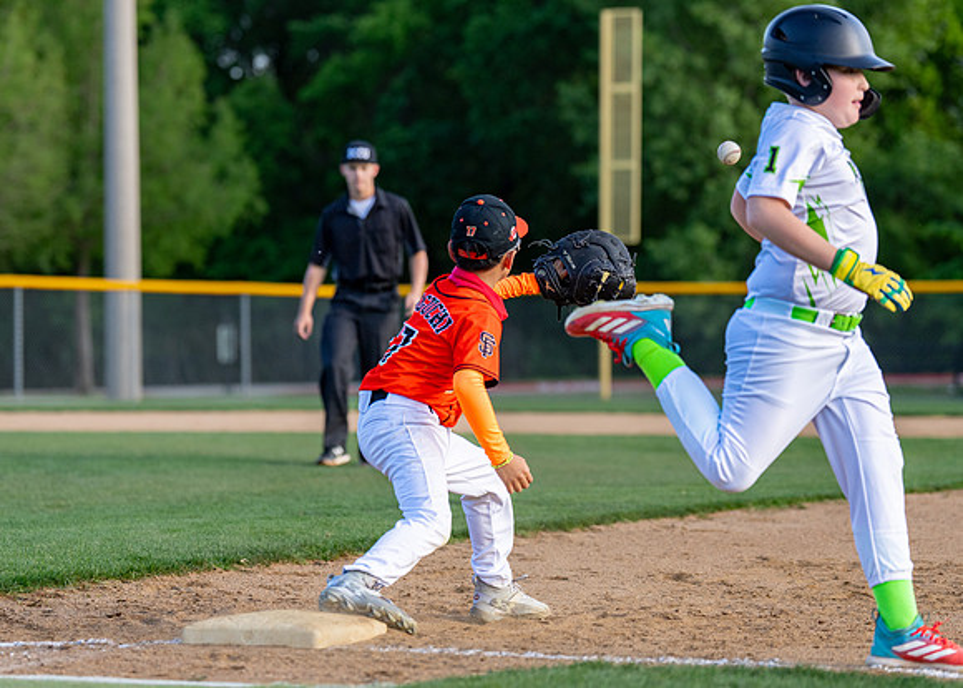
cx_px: 422
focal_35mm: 151
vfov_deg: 9.5
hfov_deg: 13.3
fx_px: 4132
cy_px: 307
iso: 400
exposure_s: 1/2500
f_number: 2.8
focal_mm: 114
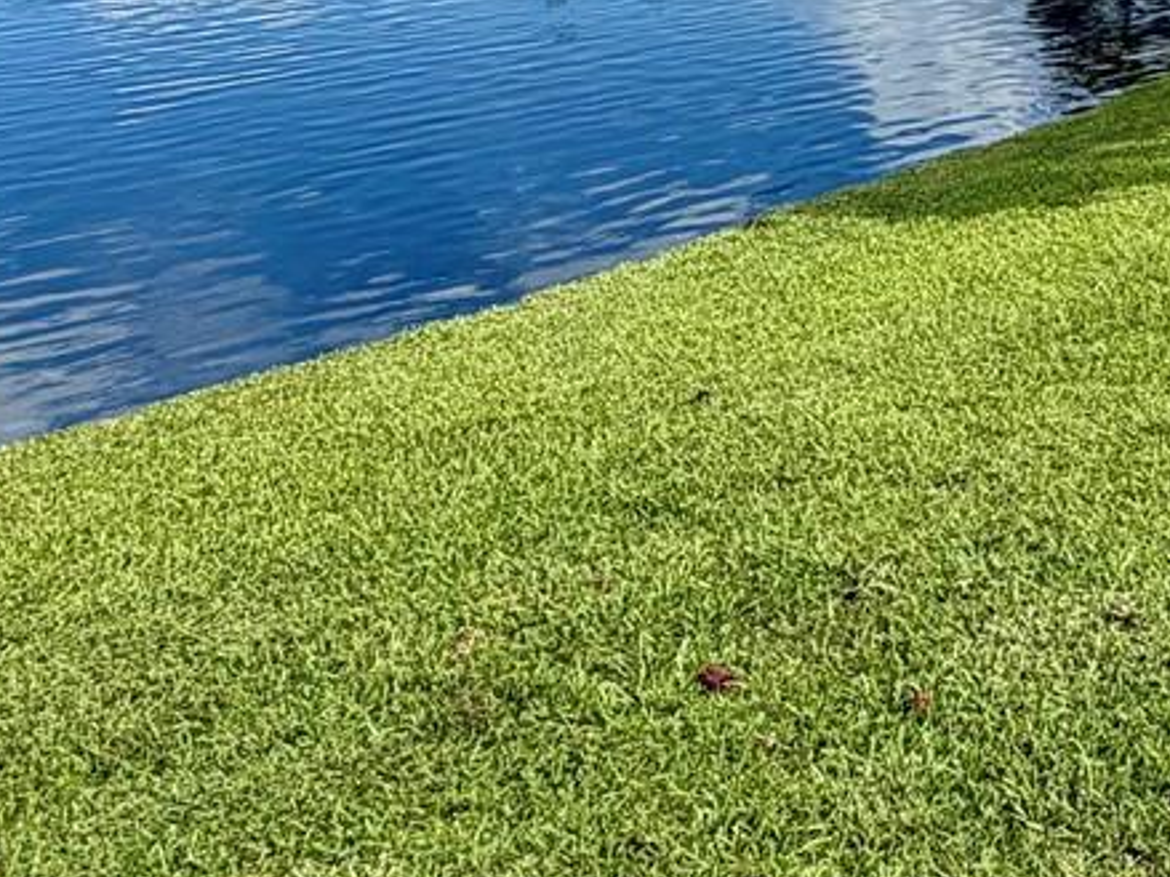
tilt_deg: -8.9
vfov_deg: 26.0
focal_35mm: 51
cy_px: -128
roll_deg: +0.7
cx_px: 1540
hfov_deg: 29.7
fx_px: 1723
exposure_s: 1/770
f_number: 2.2
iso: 25
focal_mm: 2.22
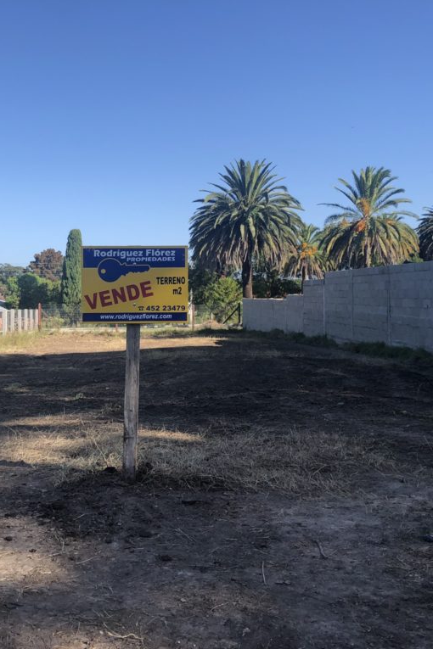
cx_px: 121
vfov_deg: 49.6
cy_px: 324
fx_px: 704
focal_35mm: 39
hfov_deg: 33.7
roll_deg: +0.4
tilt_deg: -1.3
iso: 20
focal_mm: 4
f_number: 1.8
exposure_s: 1/1312
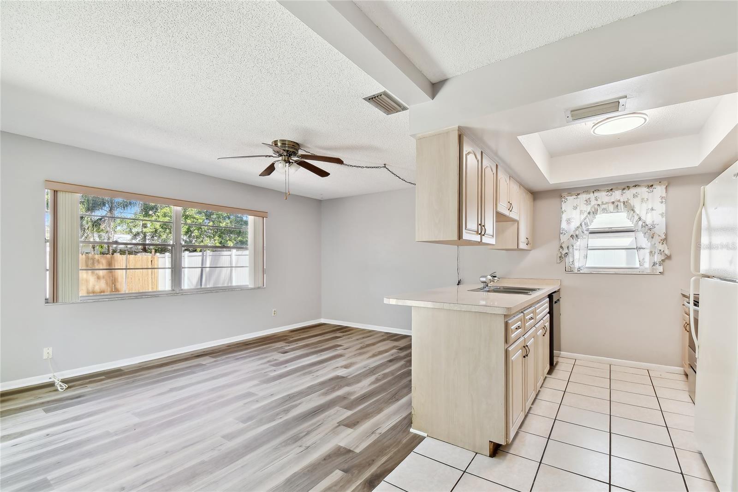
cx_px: 369
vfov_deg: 77.3
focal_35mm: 15
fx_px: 307
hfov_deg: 100.4
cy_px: 246
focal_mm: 10
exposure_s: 1/25
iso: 100
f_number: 7.1
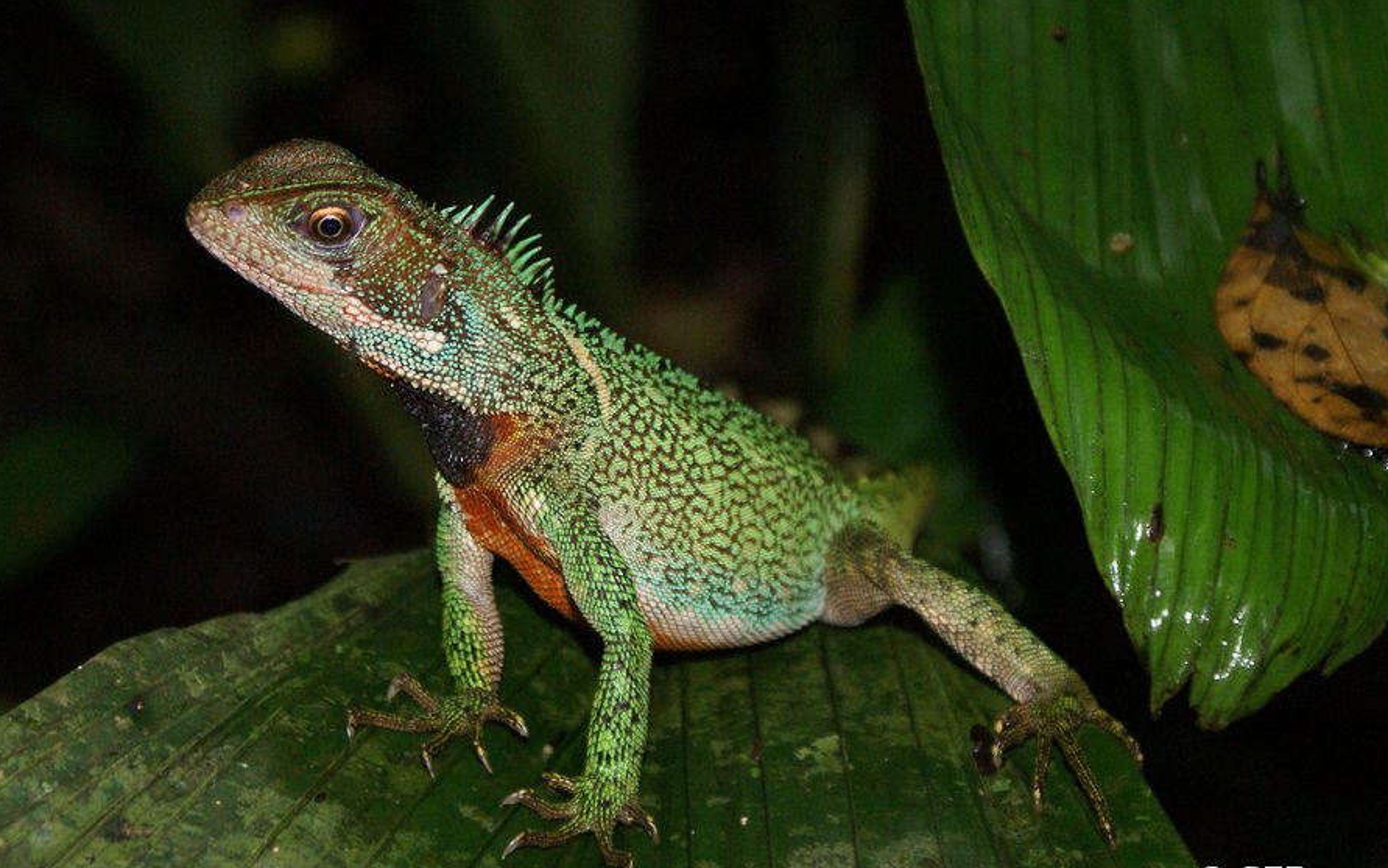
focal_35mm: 108
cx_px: 695
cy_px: 440
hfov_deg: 19.3
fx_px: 4086
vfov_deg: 12.1
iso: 400
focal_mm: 70
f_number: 5.6
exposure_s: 1/125
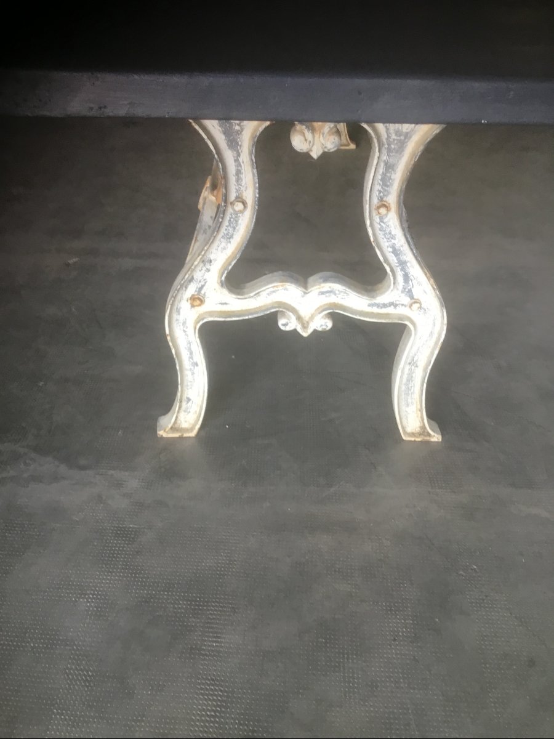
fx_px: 662
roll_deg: -1.7
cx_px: 277
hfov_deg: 45.4
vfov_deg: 58.4
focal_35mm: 31
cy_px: 370
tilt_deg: -35.7
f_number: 2.4
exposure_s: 1/33
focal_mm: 3.3
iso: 32
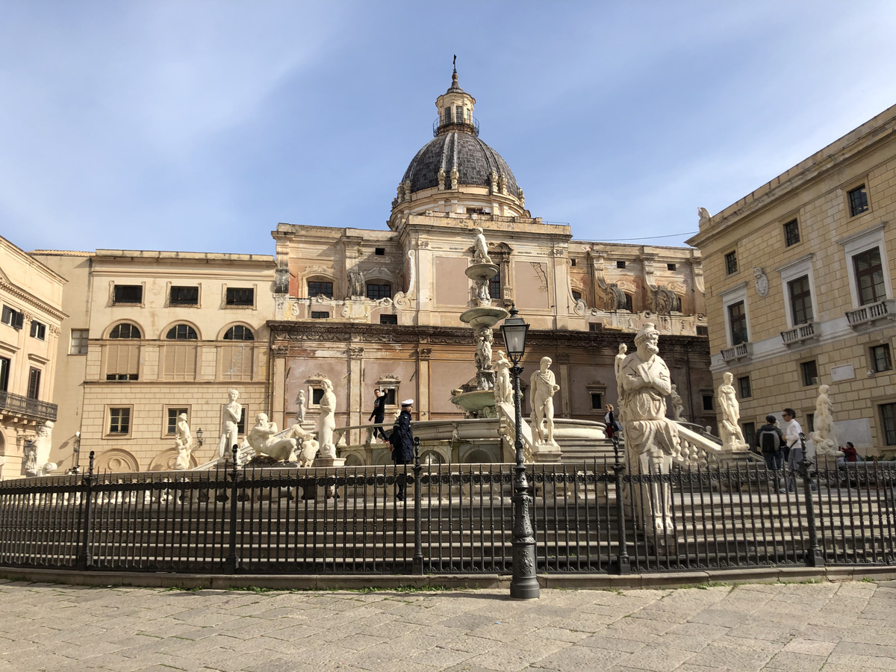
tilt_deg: +11.8
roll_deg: +2.0
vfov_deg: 49.7
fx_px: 725
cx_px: 448
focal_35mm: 28
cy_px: 336
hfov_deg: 63.4
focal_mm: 4
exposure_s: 1/2000
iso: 20
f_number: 1.8
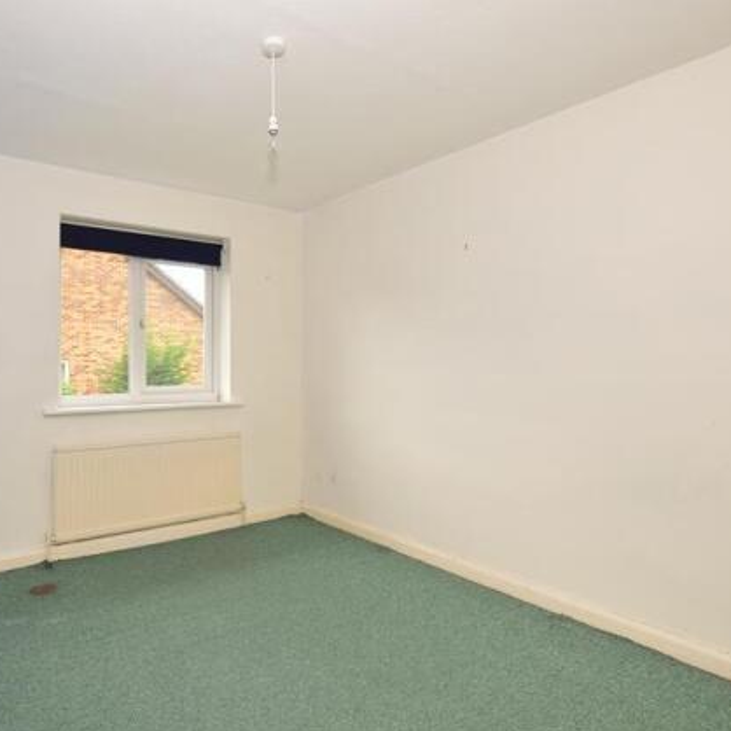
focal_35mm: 20
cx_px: 240
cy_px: 365
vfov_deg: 74.8
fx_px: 478
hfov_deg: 72.4
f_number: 7.1
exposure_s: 1/60
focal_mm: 10
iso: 200
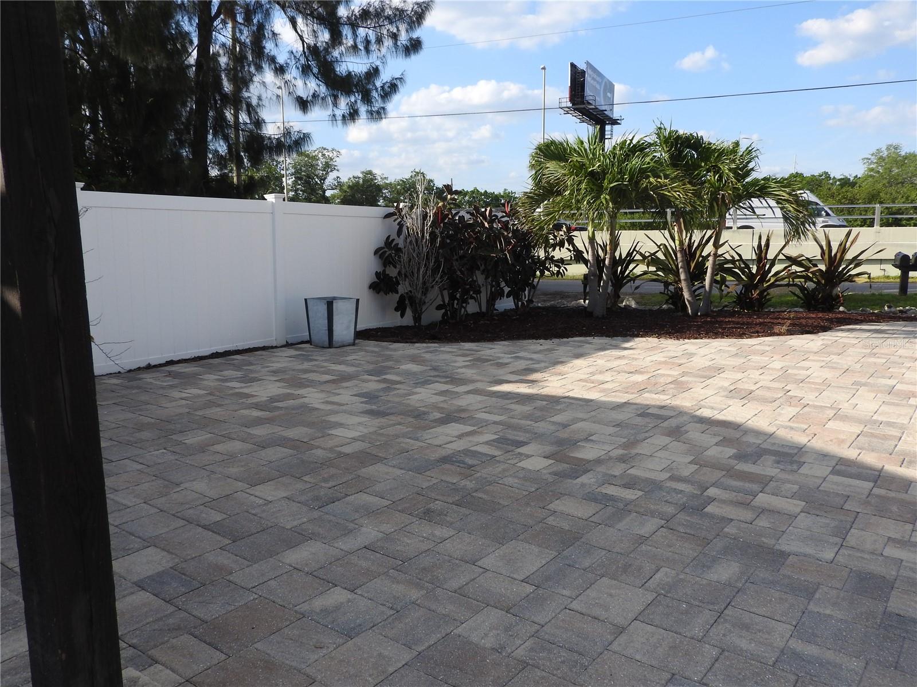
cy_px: 344
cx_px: 458
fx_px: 742
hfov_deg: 63.4
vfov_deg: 49.7
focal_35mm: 28
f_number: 3.5
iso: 100
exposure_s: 1/800
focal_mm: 5
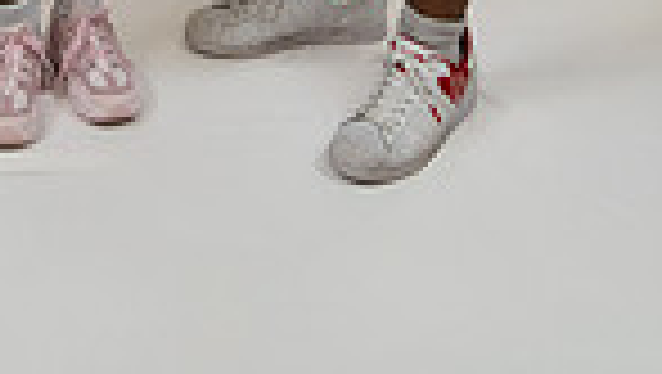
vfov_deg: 10.4
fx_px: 1662
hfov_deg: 21.8
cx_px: 14
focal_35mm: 95
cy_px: -631
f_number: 4
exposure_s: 1/125
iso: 320
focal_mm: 29.5
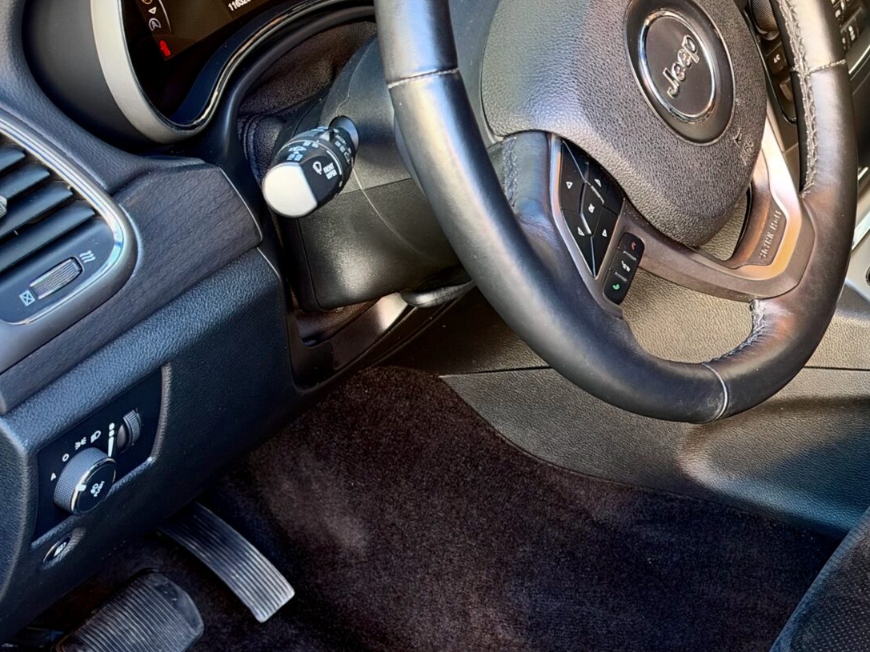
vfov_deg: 20.1
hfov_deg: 25.0
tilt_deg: -30.9
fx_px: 1834
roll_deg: +0.8
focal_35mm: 73
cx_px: 926
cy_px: 404
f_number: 1.8
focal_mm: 6.93
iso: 400
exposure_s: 1/71
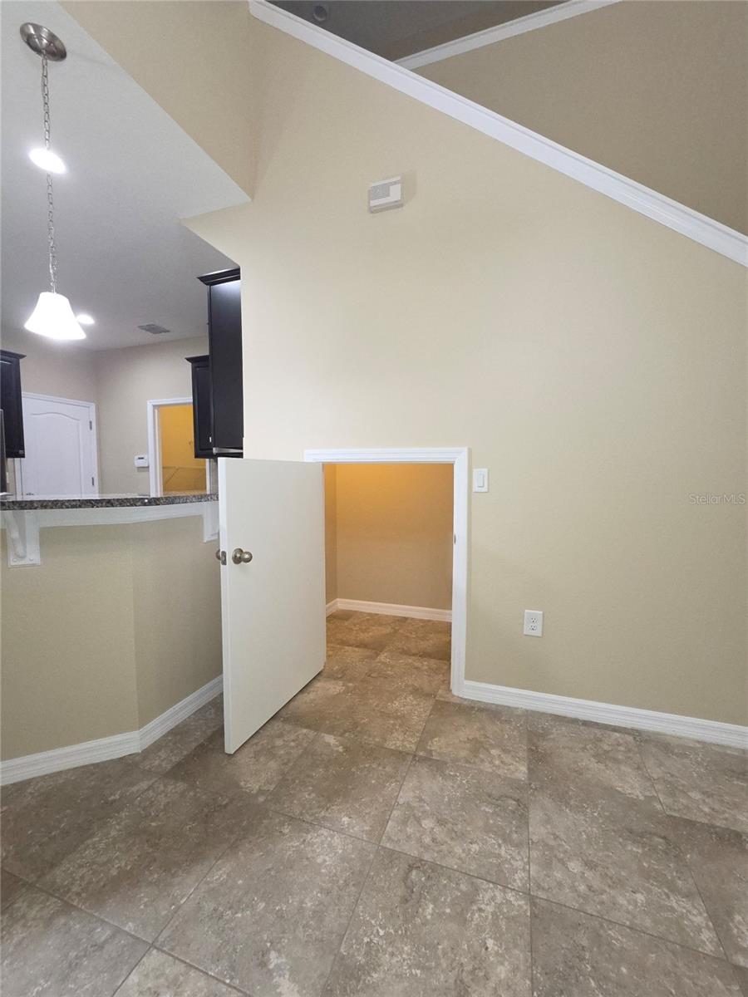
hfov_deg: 89.9
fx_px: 375
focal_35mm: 13
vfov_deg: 106.2
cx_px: 374
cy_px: 498
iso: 320
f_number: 2.2
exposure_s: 1/60
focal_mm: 2.2
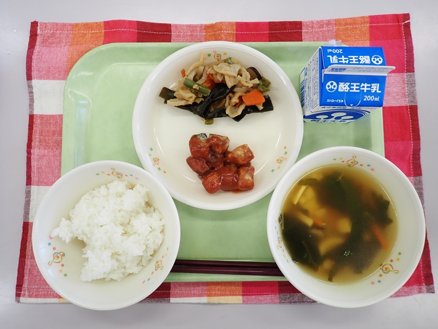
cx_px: 219
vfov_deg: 54.9
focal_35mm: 25
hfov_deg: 69.4
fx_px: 316
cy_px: 164
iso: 100
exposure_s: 1/125
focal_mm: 4.5
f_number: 2
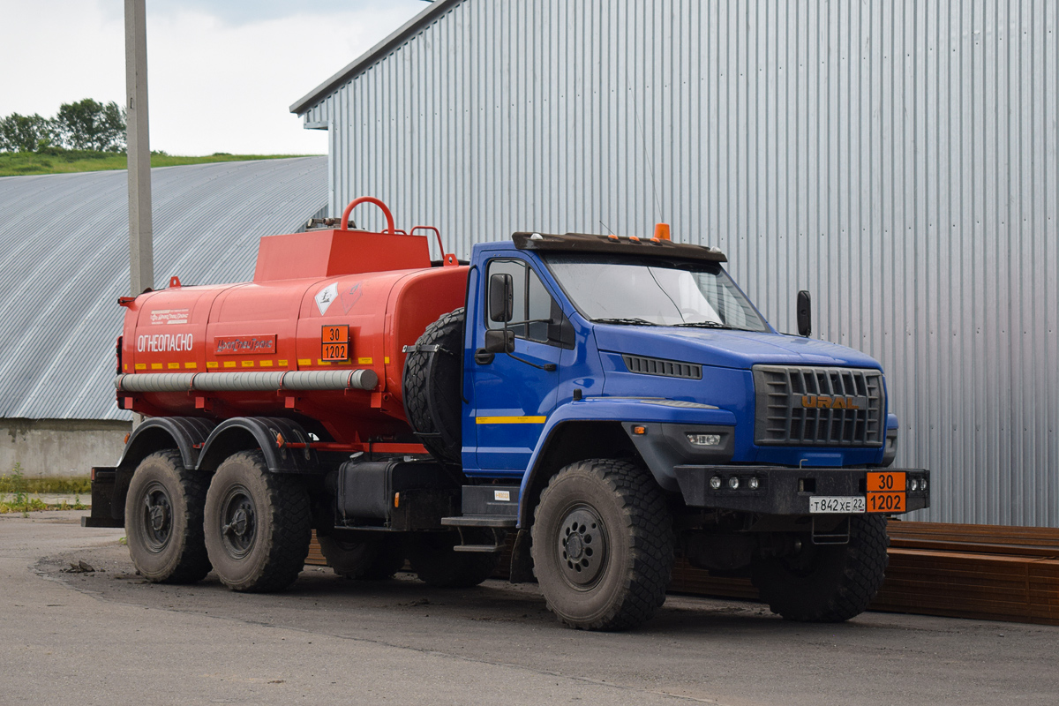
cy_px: 353
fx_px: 2118
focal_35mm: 72
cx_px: 530
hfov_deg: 28.1
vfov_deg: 18.9
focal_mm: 48
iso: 400
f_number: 5.6
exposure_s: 1/500
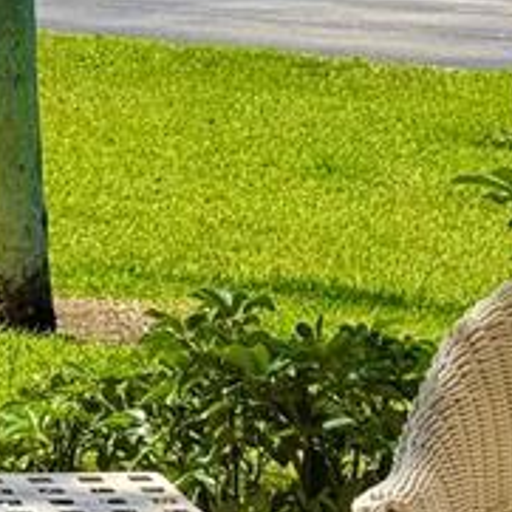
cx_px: -85
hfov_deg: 9.2
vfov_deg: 9.3
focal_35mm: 188
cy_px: 368
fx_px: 3146
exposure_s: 1/3279
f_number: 1.78
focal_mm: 6.76
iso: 80
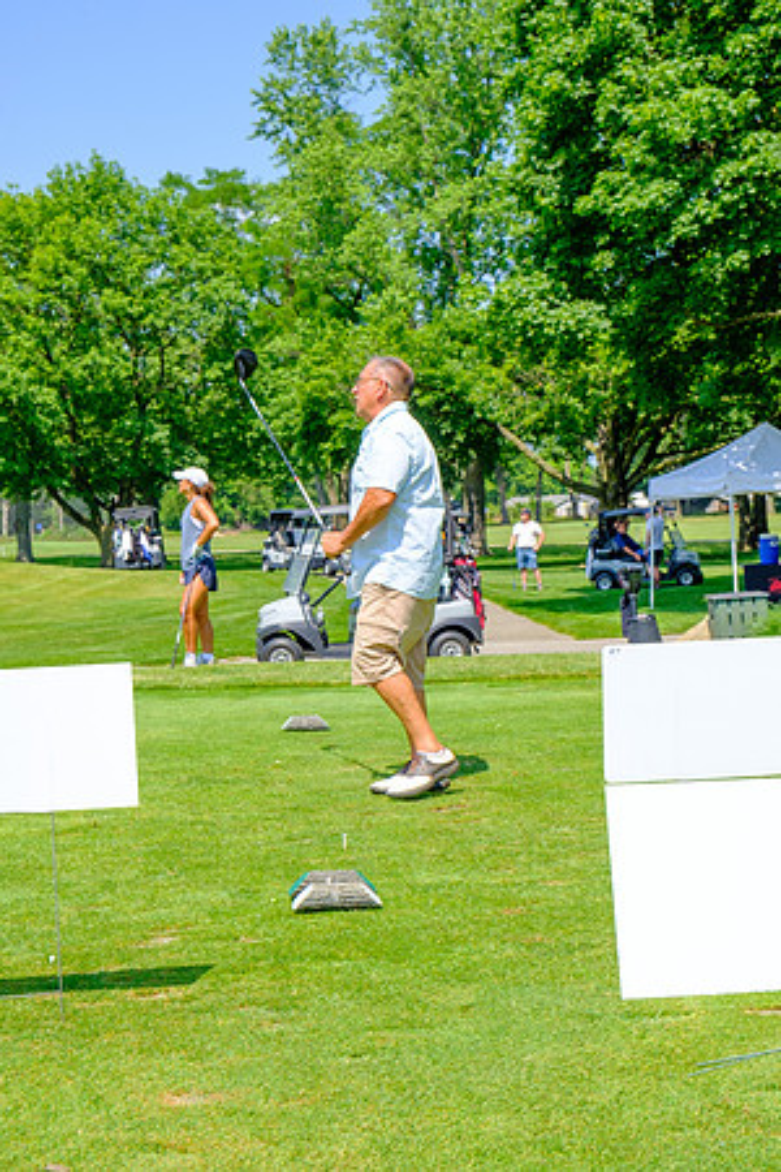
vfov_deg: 36.9
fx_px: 1757
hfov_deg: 25.1
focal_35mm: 54
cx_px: 390
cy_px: 586
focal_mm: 35.8
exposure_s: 1/320
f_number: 8
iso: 200
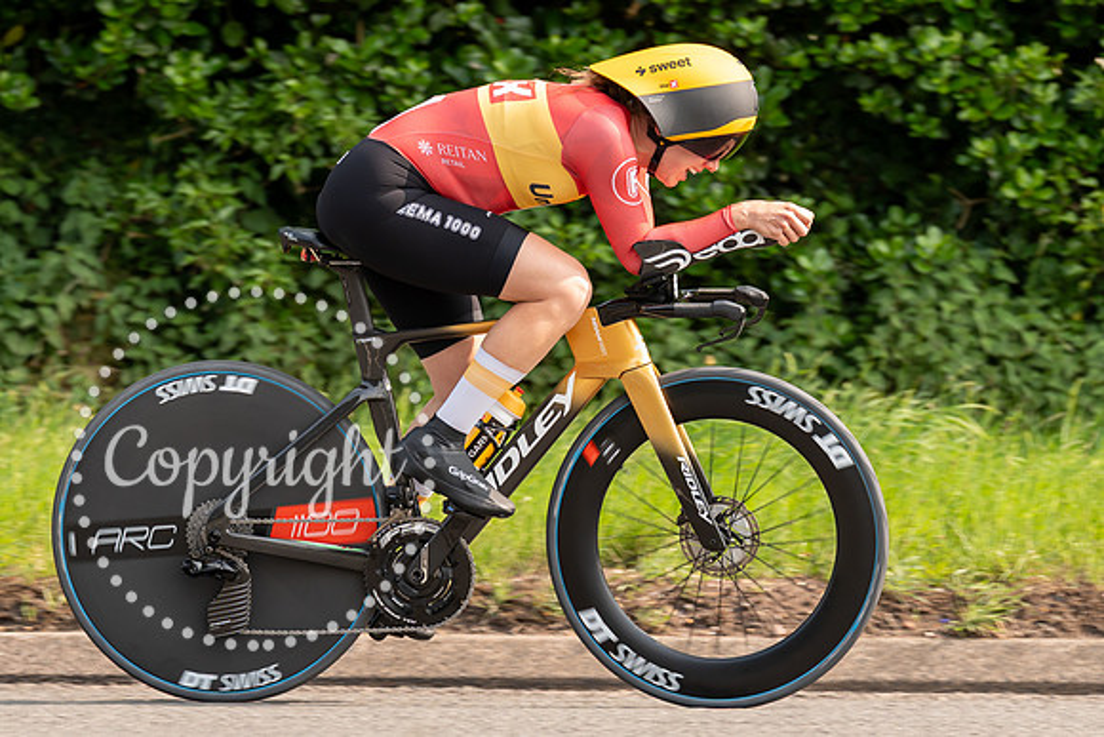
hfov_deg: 6.2
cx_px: 506
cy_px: 270
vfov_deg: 4.2
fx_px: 10136
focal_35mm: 330
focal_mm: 200
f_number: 3.2
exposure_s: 1/1000
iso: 320
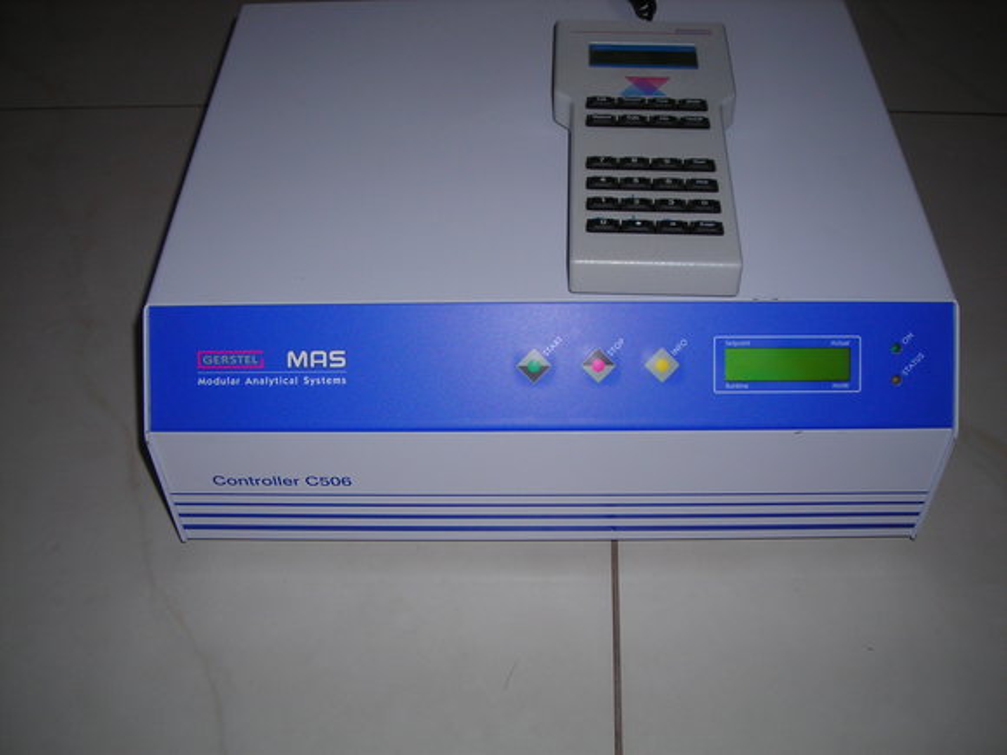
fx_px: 1193
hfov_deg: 45.8
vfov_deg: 35.1
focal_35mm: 41
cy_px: 378
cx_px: 504
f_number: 3.3
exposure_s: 1/60.1
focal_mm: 6.8
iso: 50
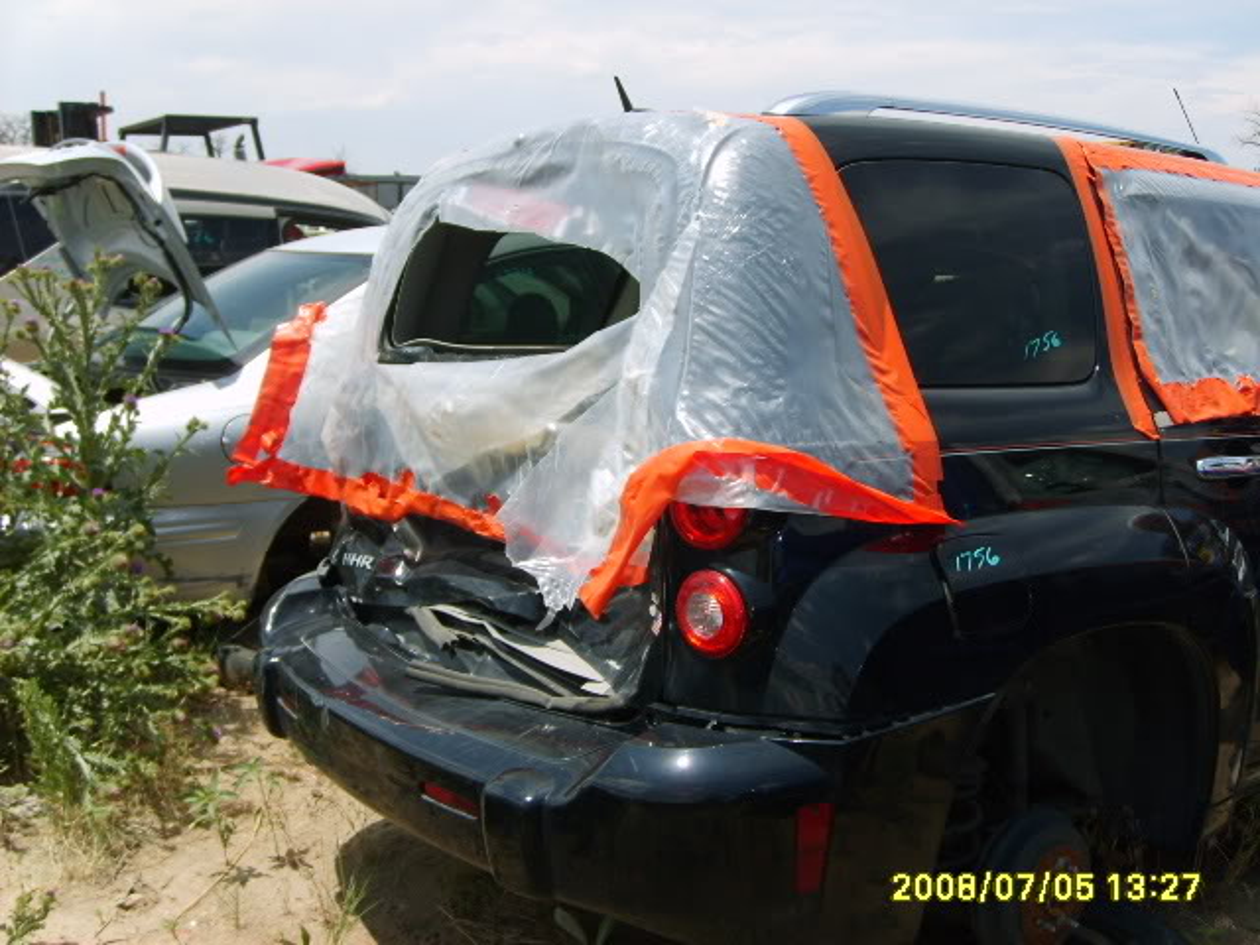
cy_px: 472
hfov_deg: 52.6
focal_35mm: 35
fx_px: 1274
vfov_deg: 40.7
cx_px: 630
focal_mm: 5.8
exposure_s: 1/1000
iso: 50
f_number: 2.8
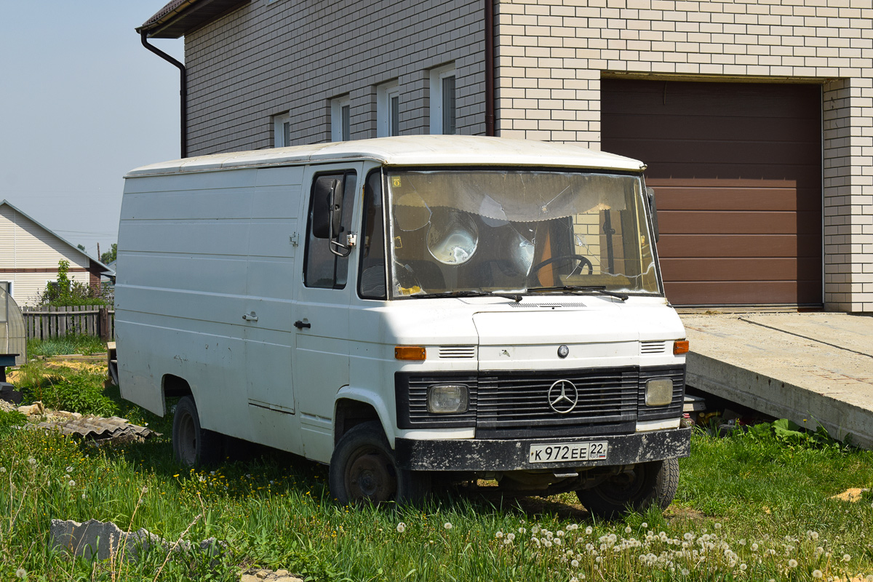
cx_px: 436
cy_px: 291
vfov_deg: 18.9
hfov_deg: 28.1
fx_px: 1746
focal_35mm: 72
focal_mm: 48
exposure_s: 1/400
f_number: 10
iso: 200
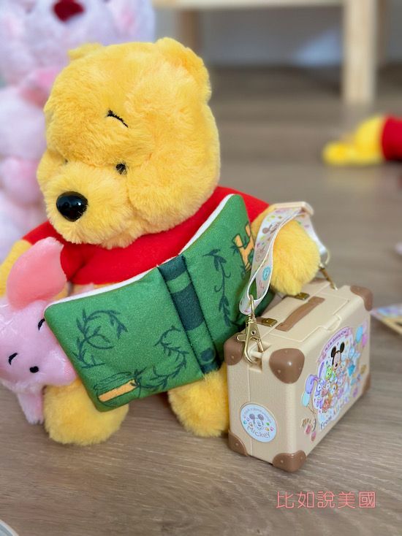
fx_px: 744
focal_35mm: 48
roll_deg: +4.1
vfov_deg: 39.7
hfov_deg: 30.2
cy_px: 268
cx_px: 201
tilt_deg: -22.8
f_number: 1.78
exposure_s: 1/40
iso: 500
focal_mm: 6.86
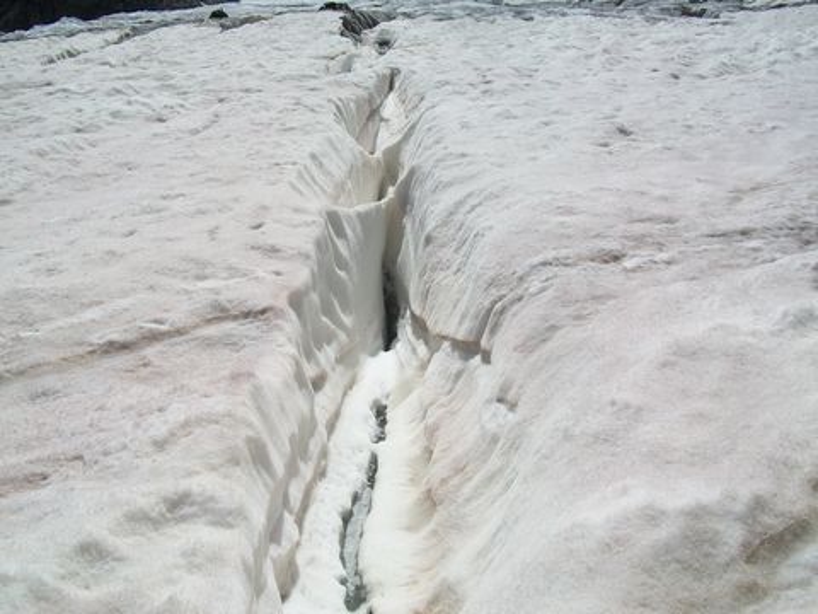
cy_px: 307
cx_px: 409
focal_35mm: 34
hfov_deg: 54.0
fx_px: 803
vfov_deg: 41.8
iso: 80
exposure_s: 1/1401
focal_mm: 5.7
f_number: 5.5
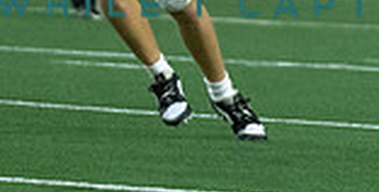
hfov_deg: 2.0
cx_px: 151
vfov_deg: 1.0
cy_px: -129
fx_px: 10692
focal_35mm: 1089
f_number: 2.8
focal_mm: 200
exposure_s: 1/1250
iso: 4000
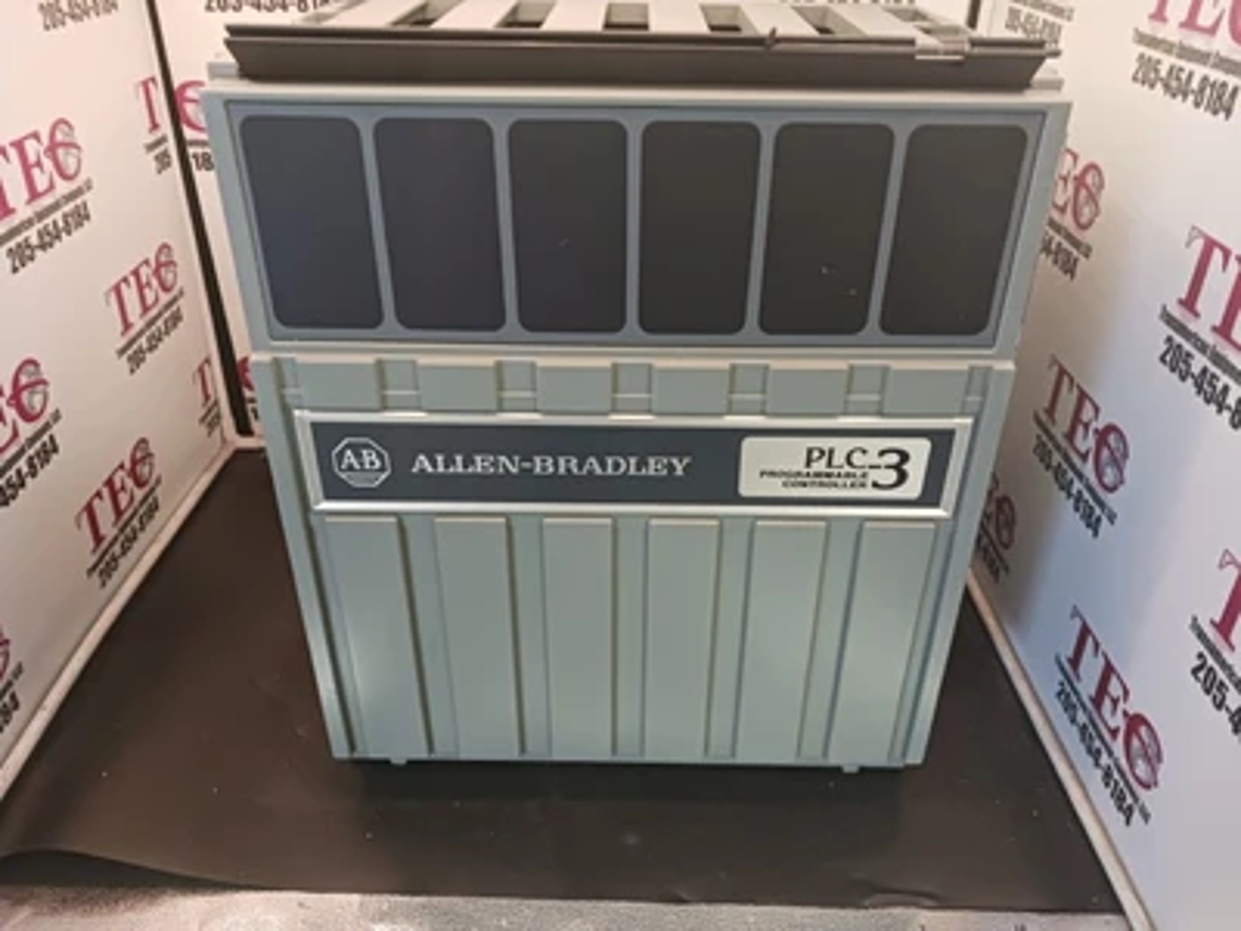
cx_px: 620
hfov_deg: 65.3
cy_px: 466
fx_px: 968
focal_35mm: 27
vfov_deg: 51.4
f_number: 1.8
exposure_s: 1/20
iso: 400
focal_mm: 4
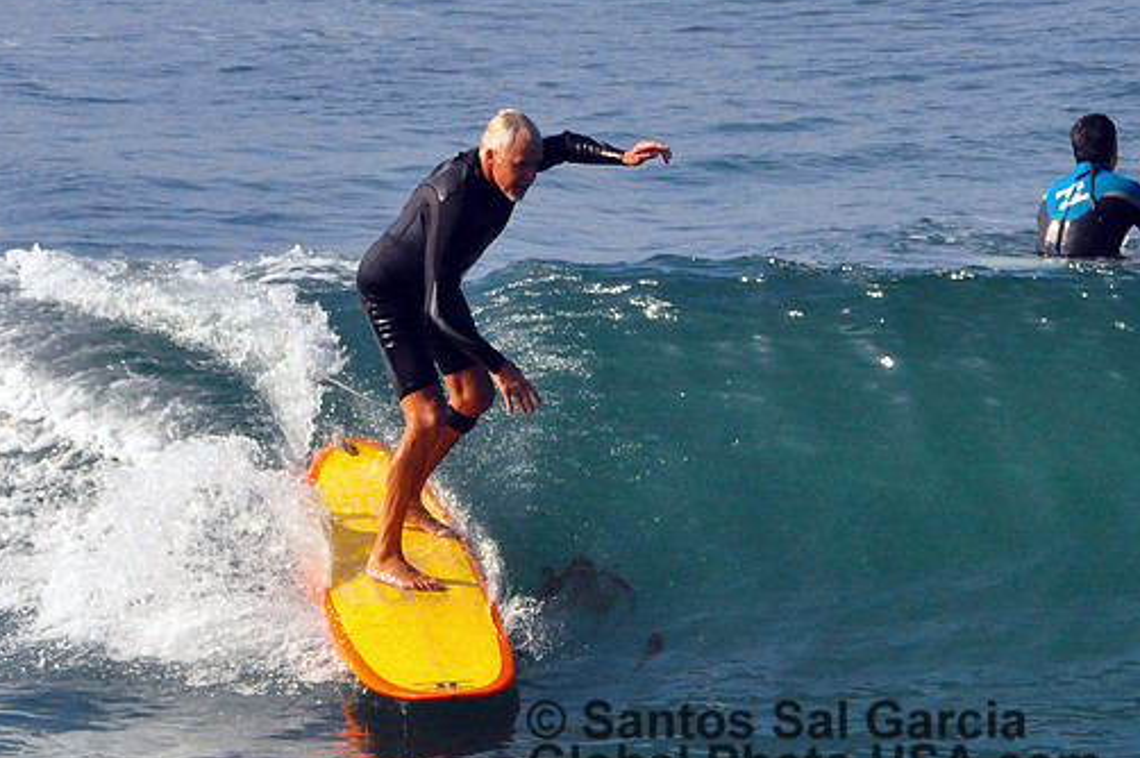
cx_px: 493
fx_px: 24683
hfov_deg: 2.6
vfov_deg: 1.8
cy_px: 409
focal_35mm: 780
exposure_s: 1/500
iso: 1250
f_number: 20
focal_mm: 450
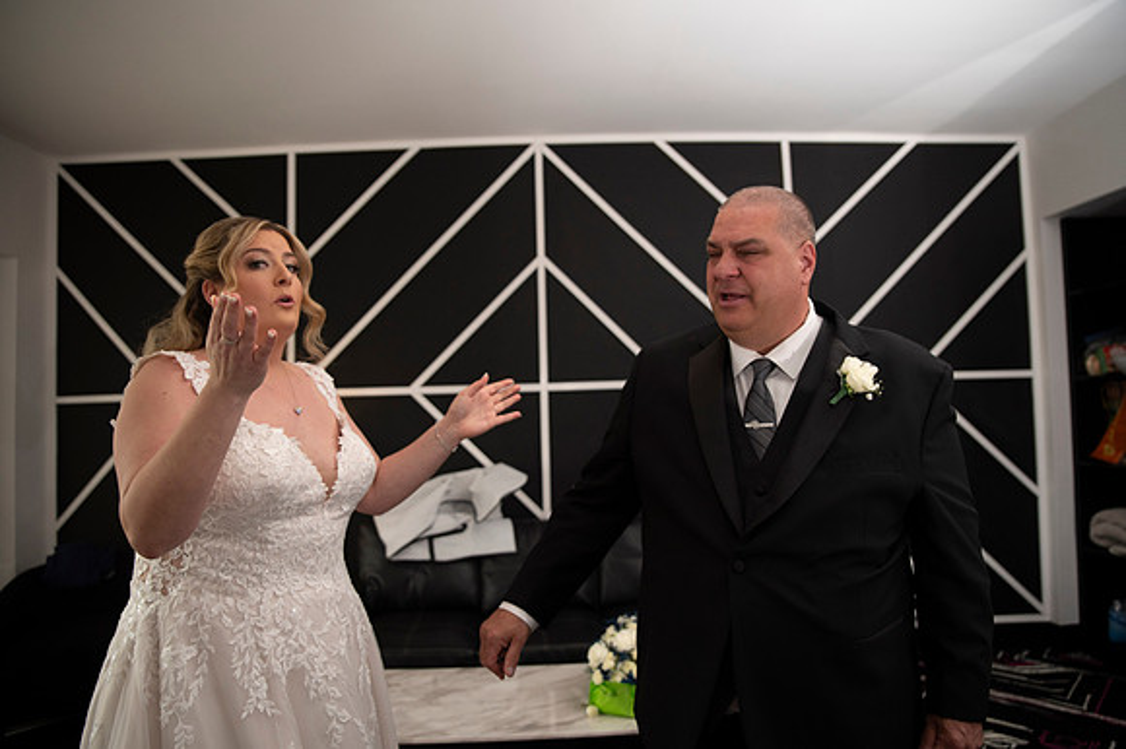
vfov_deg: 53.1
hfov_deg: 73.8
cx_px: 563
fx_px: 750
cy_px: 374
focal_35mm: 24
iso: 1600
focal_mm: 24
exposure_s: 1/1600
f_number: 2.8
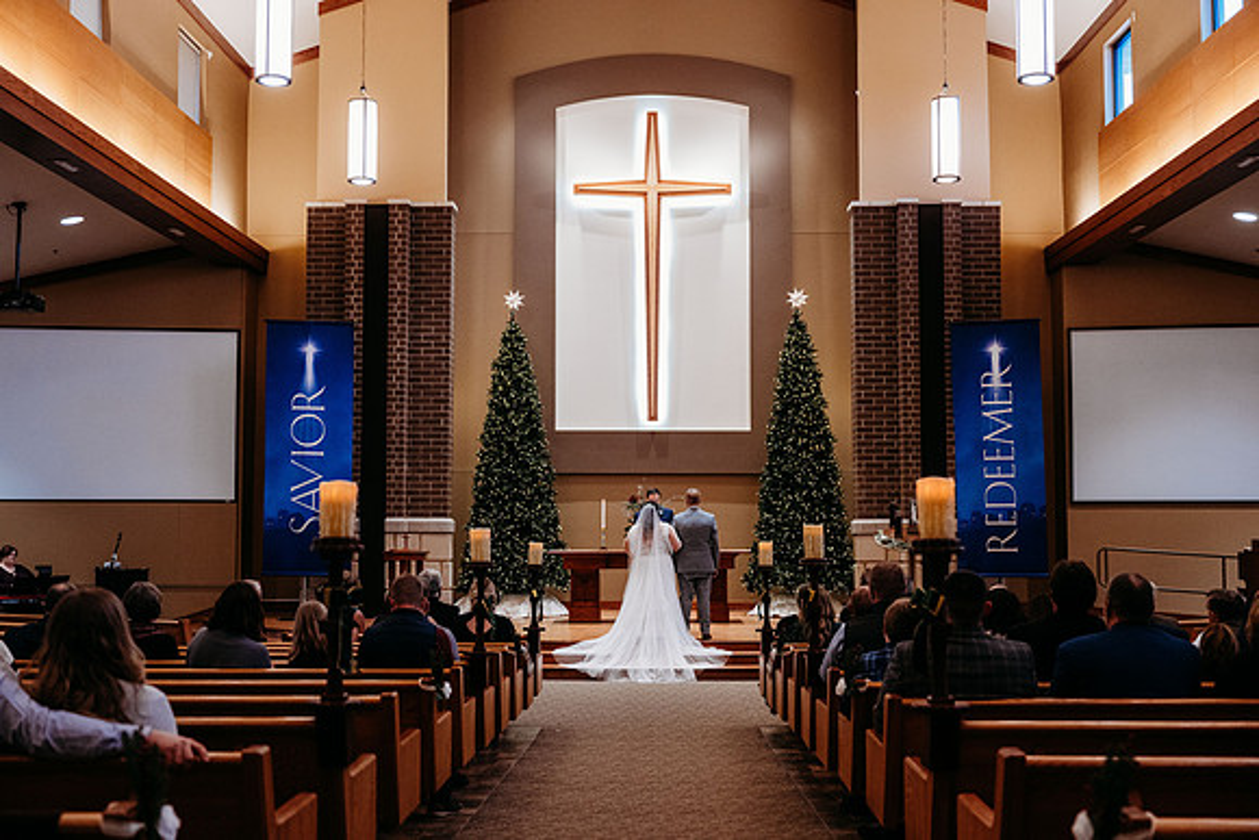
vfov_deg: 32.6
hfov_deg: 47.4
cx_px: 630
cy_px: 420
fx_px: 1434
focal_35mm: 41
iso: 2000
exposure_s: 1/250
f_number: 2.8
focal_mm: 41
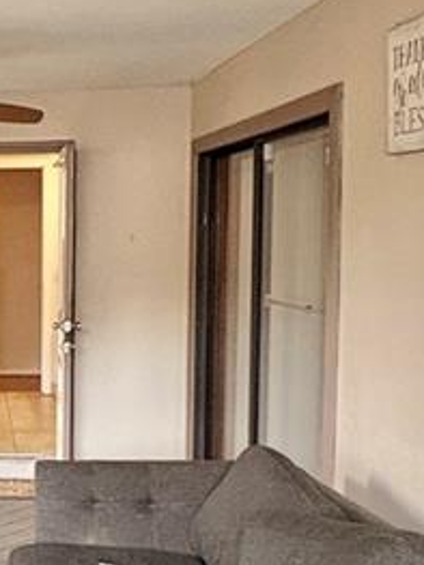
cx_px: -155
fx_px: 1046
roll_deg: +1.3
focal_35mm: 64
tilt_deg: -2.4
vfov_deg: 30.3
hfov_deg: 20.5
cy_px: 316
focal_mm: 2.22
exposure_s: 1/120
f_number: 2.2
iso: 320
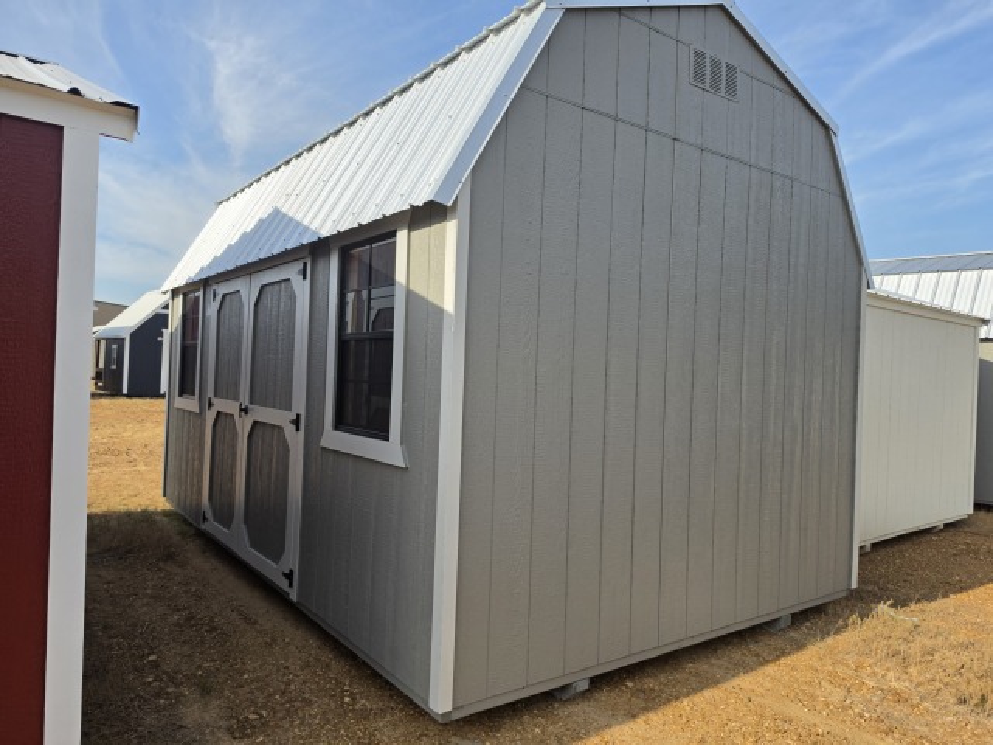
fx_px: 660
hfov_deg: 73.9
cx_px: 496
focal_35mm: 23
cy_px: 372
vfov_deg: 58.9
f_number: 1.4
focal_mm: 6.5
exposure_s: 1/5605
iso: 64
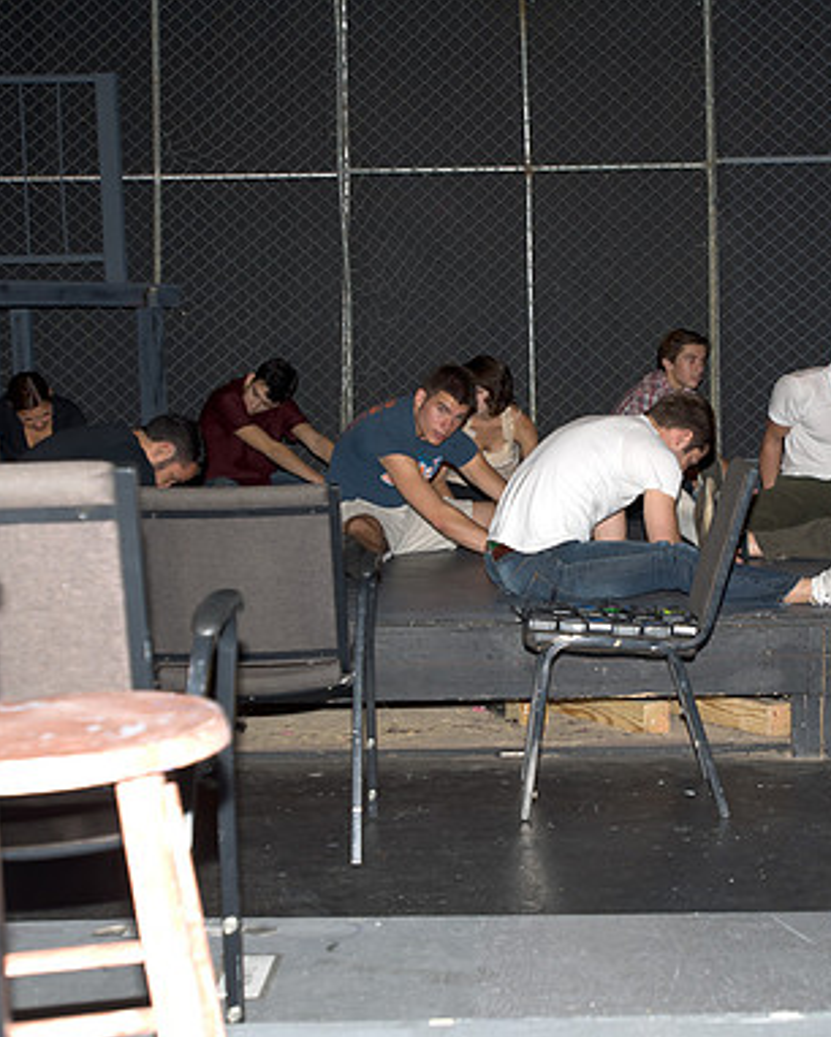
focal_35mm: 75
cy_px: 520
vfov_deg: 25.5
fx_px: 2295
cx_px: 565
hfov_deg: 20.4
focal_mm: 35
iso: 200
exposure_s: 1/60
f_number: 4
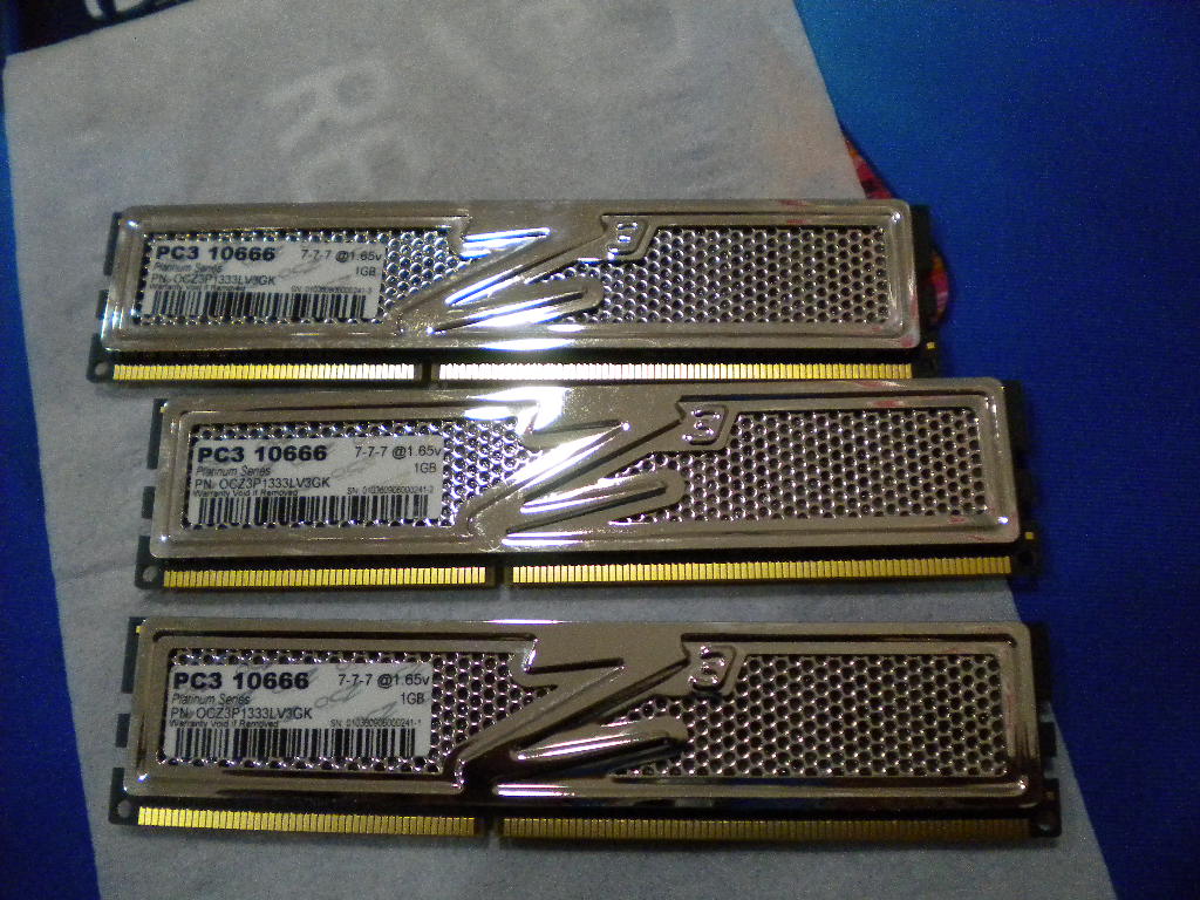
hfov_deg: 52.6
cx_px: 600
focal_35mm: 35
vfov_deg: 40.7
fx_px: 1213
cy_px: 450
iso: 729
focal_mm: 6.3
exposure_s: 1/66.1
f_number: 3.1
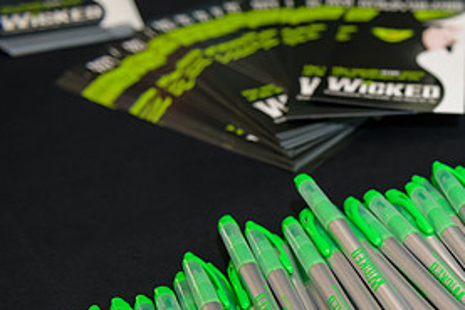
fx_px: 866
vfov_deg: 20.0
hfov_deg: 28.5
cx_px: 448
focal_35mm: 67
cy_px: 266
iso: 400
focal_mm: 32
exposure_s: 1/125
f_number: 3.2
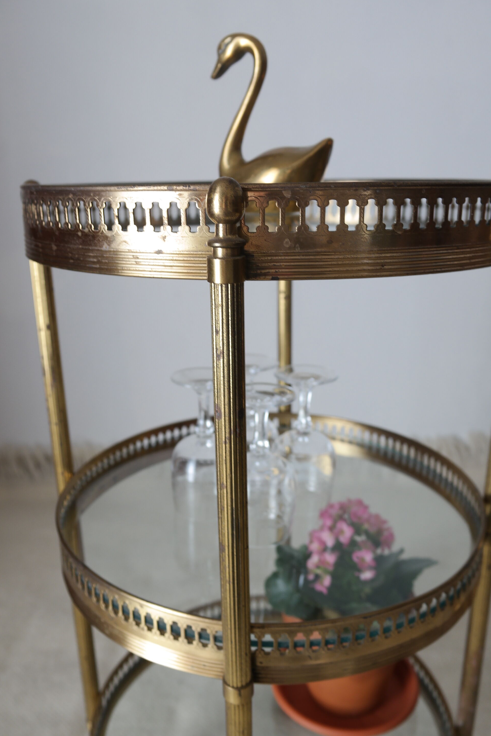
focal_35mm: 31
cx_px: 251
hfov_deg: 42.3
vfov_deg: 60.3
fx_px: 634
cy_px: 375
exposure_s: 1/25
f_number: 5.6
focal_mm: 20
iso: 200
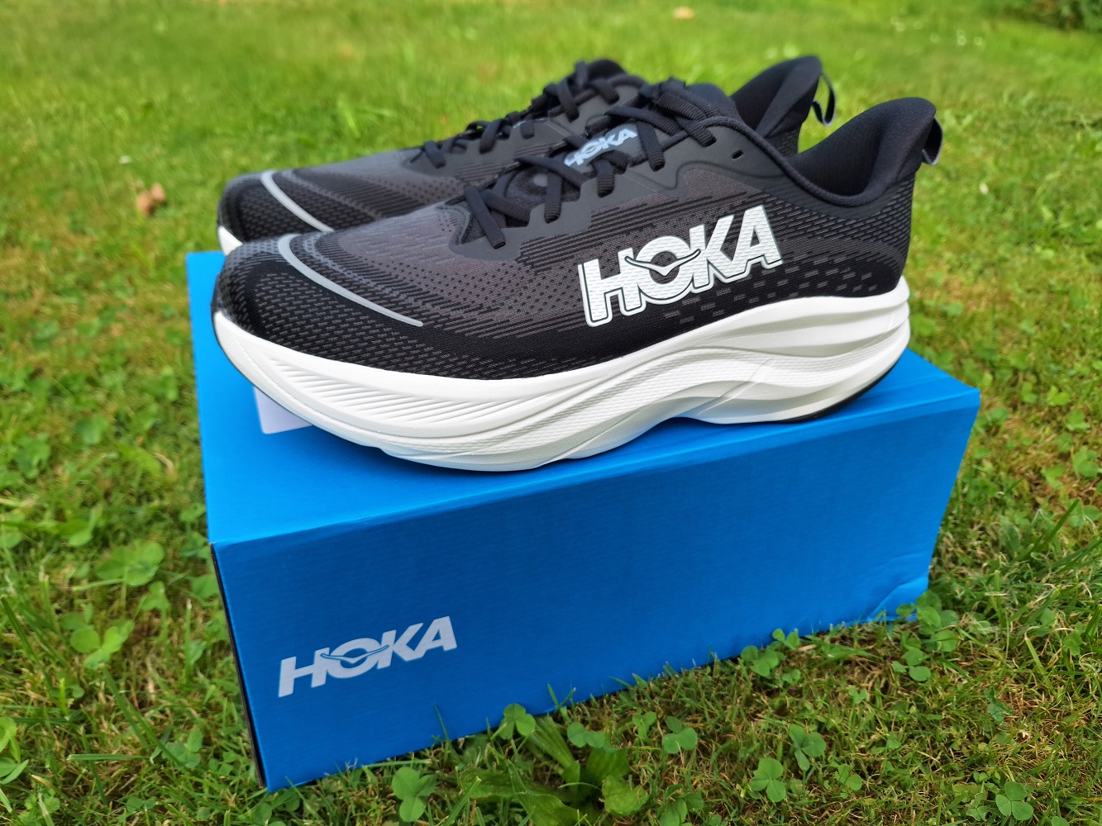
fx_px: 732
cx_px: 551
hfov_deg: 73.9
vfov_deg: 58.9
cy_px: 413
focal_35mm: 23
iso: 40
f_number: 1.8
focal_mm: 5.54
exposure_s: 1/436
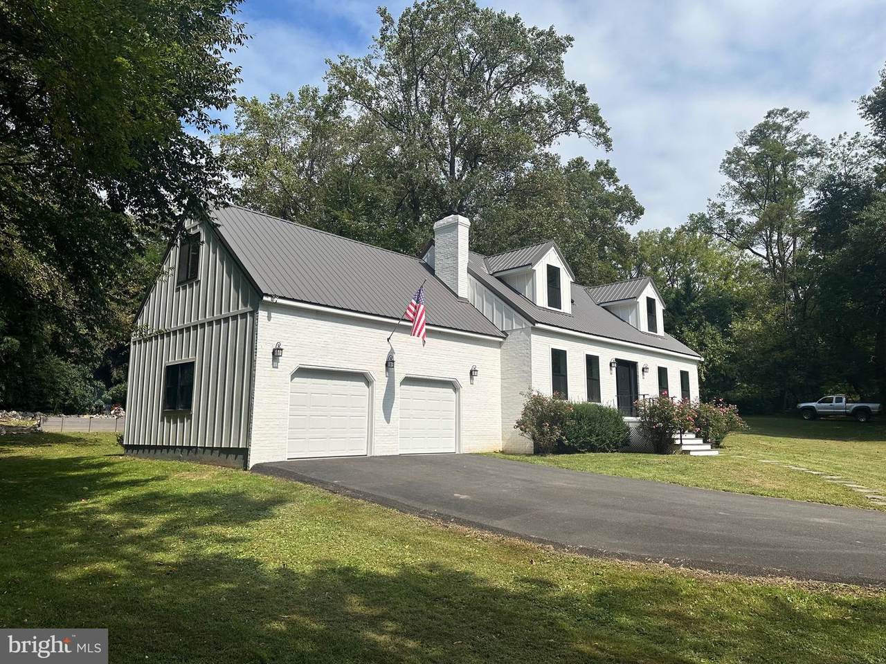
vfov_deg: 56.8
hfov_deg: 71.6
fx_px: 614
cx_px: 443
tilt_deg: +9.1
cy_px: 332
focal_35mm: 24
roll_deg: -0.5
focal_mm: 6.86
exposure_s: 1/6211
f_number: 1.78
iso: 80
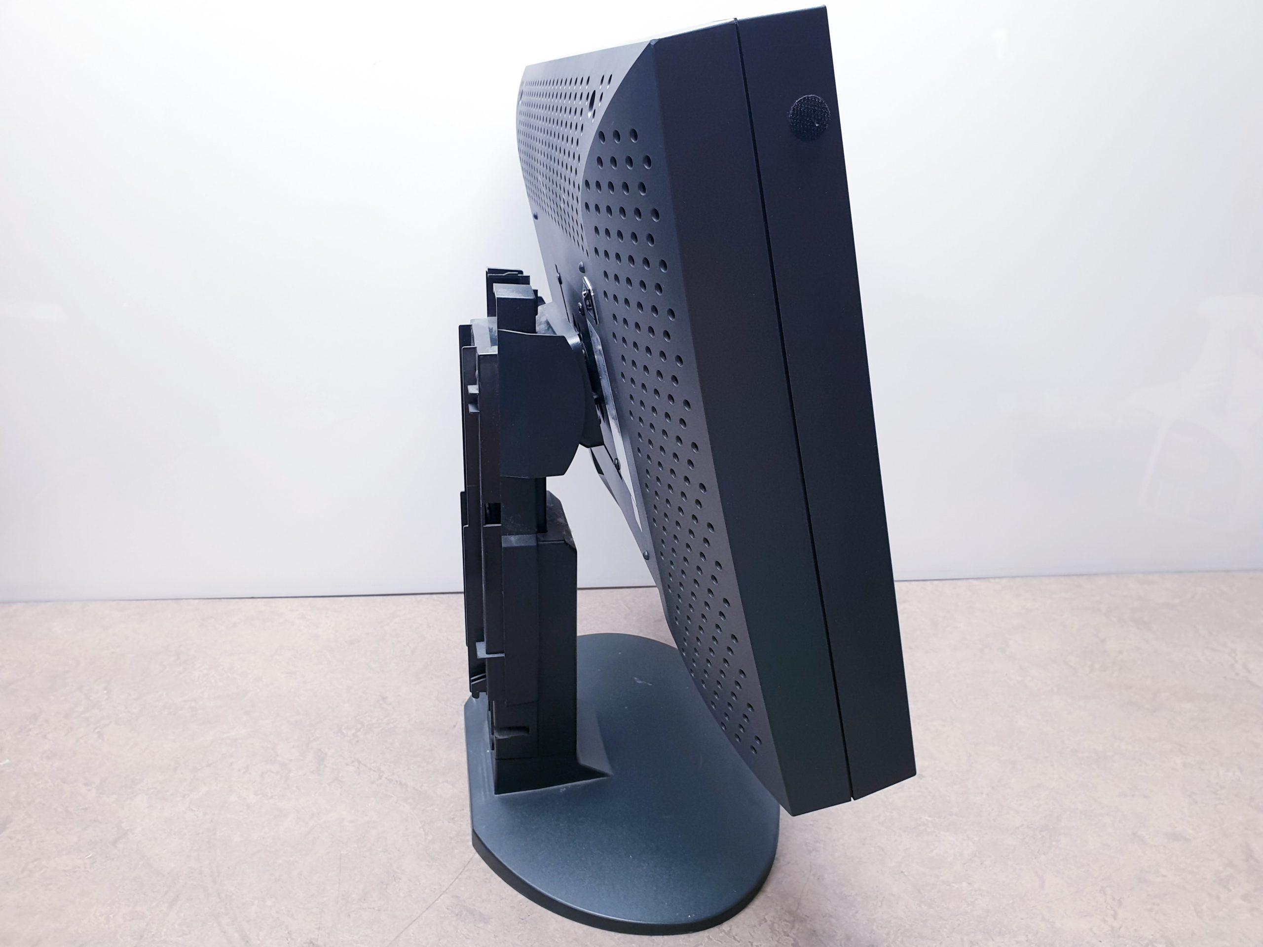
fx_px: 949
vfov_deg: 53.1
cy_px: 474
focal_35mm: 26
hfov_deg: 67.3
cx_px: 632
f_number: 2.4
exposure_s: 1/50
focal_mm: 4.3
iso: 100
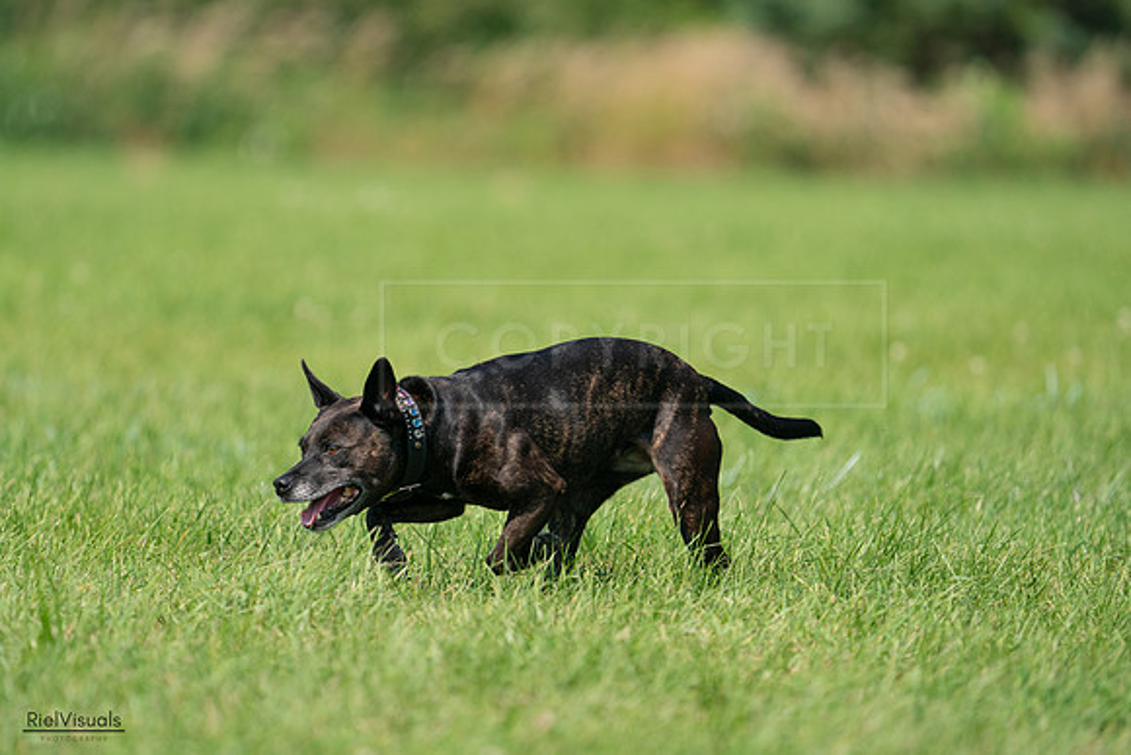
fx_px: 12286
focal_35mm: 391
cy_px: 378
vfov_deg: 3.5
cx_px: 566
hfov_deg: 5.3
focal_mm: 391
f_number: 6.3
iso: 1250
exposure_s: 1/4000
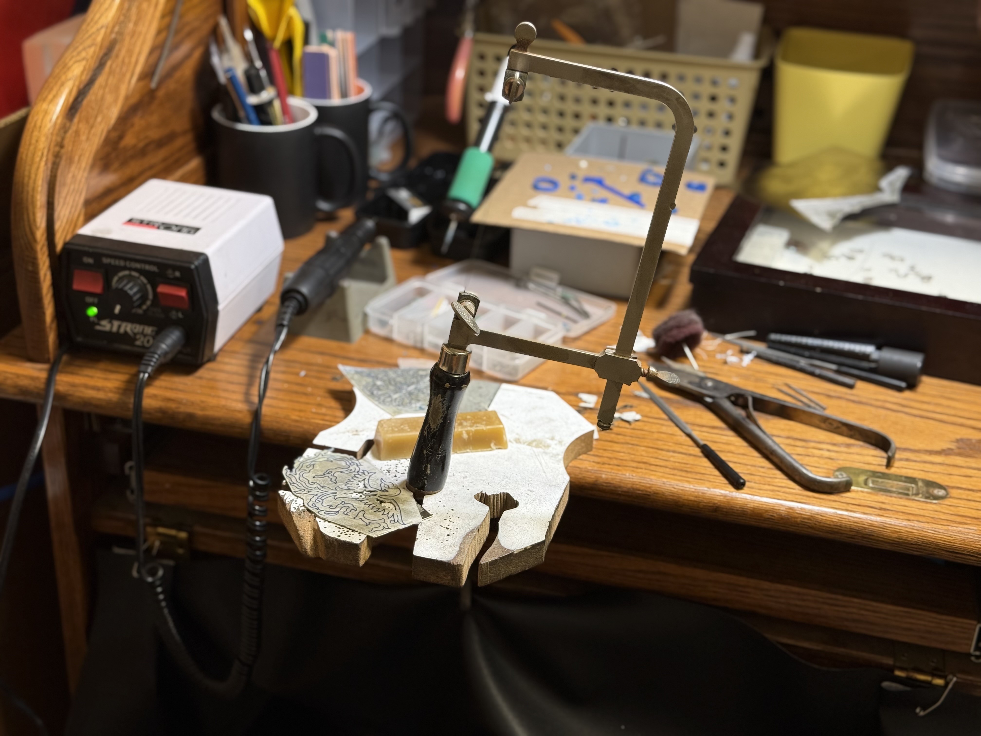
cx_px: 490
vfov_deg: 30.3
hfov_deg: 39.7
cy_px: 368
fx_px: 1360
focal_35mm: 48
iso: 64
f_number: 1.78
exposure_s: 1/60
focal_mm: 6.76
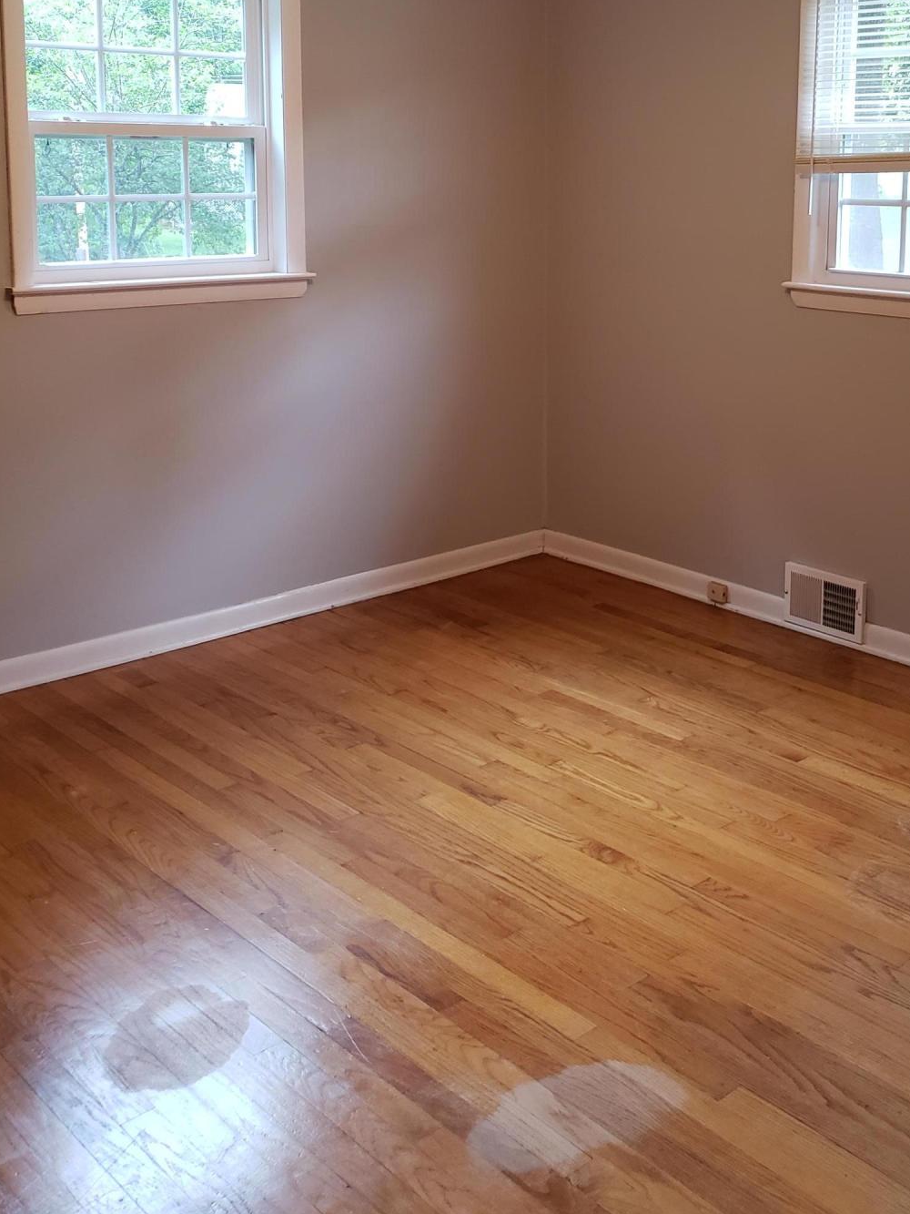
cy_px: 348
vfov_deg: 46.6
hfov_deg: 36.6
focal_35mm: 39
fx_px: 1367
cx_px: 572
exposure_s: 1/60
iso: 200
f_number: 1.5
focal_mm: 4.3
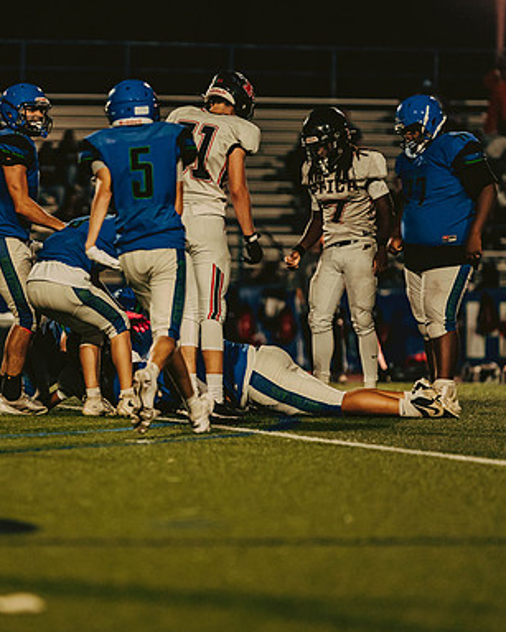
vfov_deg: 6.8
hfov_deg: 5.4
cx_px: 139
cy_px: 317
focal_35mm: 286
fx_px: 5356
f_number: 2.8
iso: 2500
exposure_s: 1/1000
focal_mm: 190
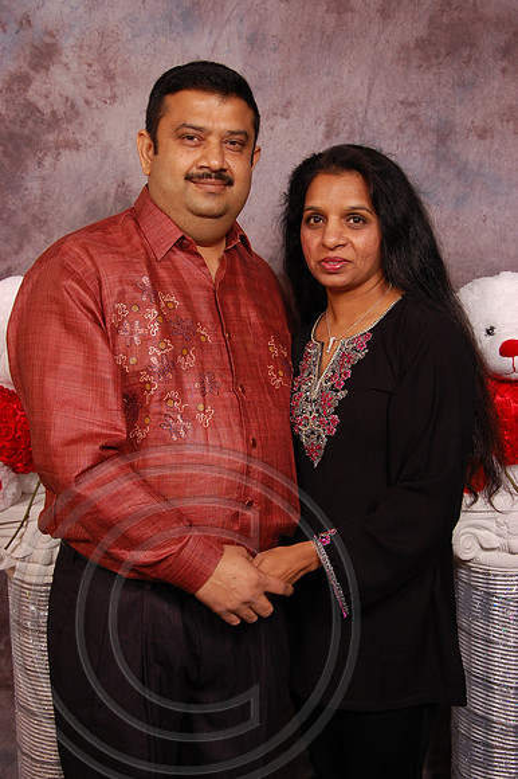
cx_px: 259
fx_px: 1134
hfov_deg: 25.7
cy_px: 390
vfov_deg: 37.9
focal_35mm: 52
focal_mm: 35
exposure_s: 1/200
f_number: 5.6
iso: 400
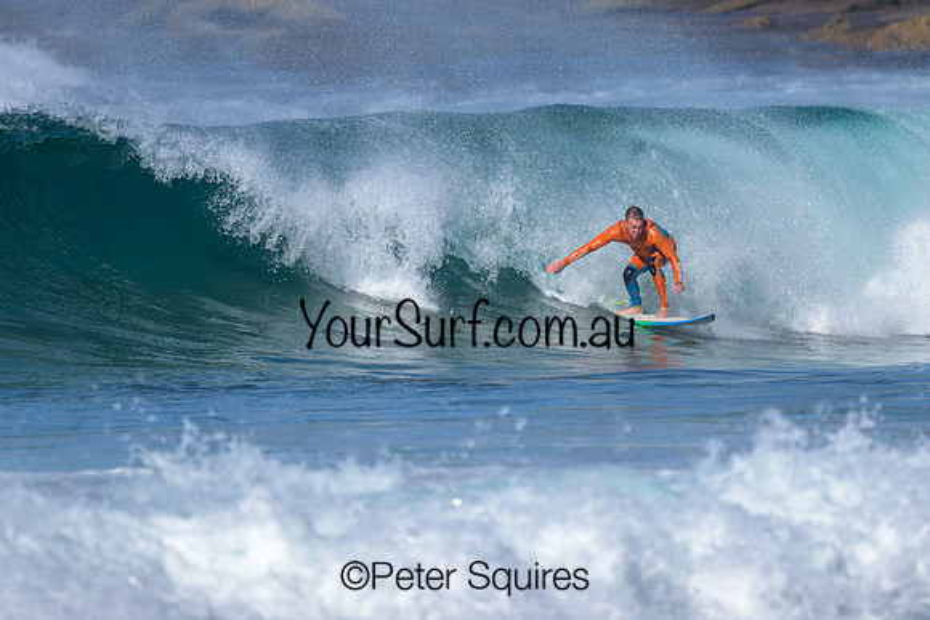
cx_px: 501
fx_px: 28421
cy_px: 242
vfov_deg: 1.3
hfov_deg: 1.9
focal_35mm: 1100
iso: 220
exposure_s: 1/2000
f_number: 6.3
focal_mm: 800
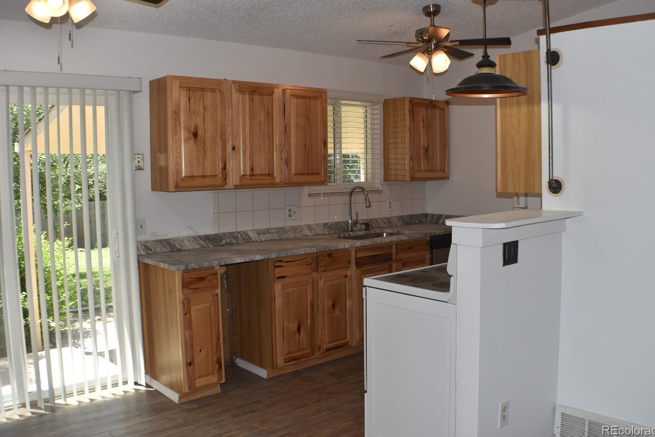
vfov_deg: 30.2
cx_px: 334
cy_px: 216
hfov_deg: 44.0
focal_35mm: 45
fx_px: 810
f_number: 5.6
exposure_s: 1/125
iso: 180
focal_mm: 29
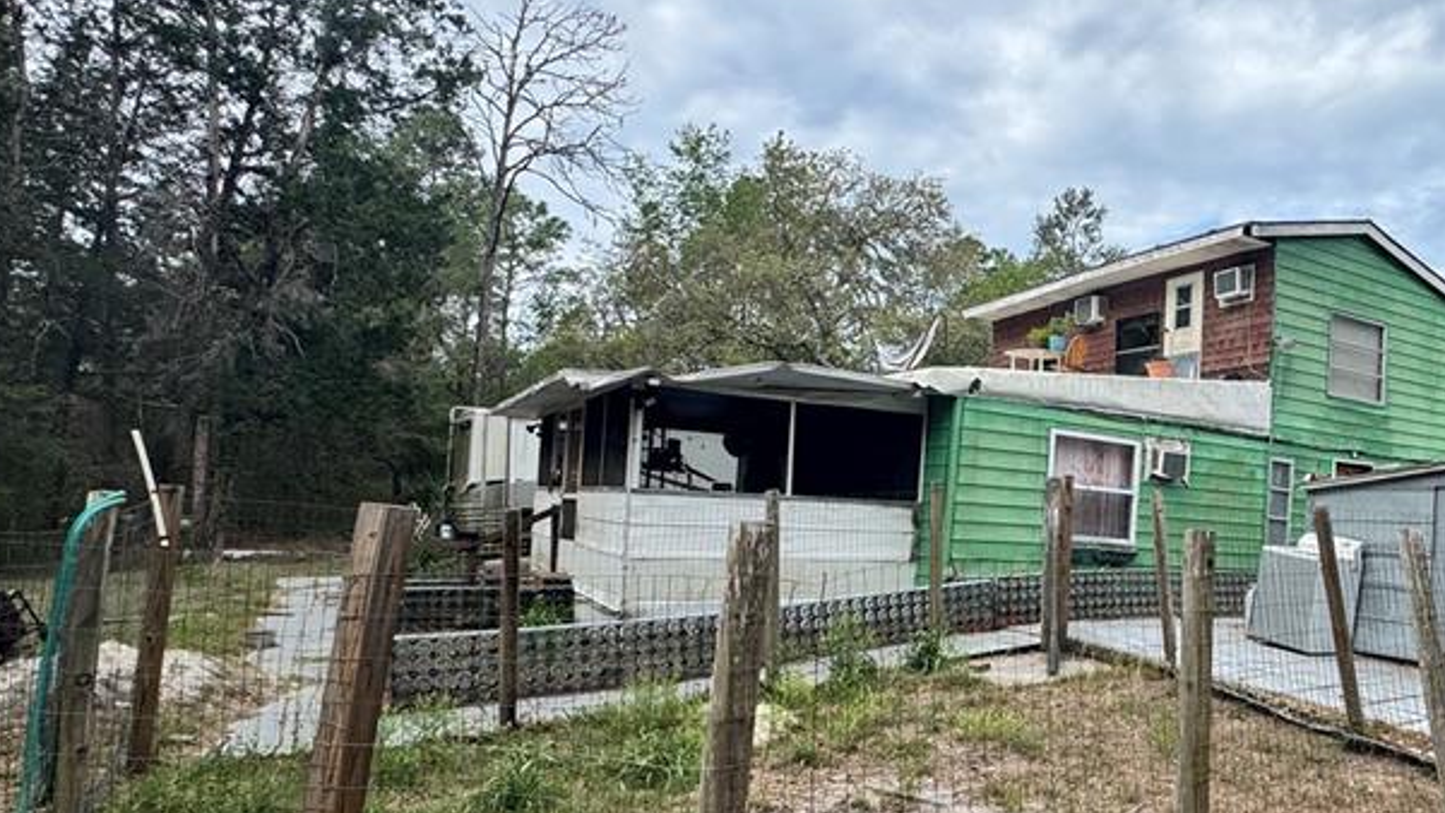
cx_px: 1084
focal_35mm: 26
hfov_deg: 67.3
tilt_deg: +2.8
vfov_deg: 44.2
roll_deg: -2.8
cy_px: 474
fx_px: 996
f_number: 2.2
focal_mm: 2.22
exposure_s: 1/899
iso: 50
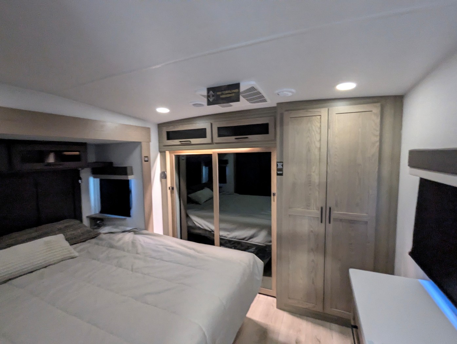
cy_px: 172
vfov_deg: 78.2
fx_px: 212
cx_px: 228
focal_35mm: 16
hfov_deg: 94.4
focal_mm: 2.35
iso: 574
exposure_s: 1/25
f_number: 2.2
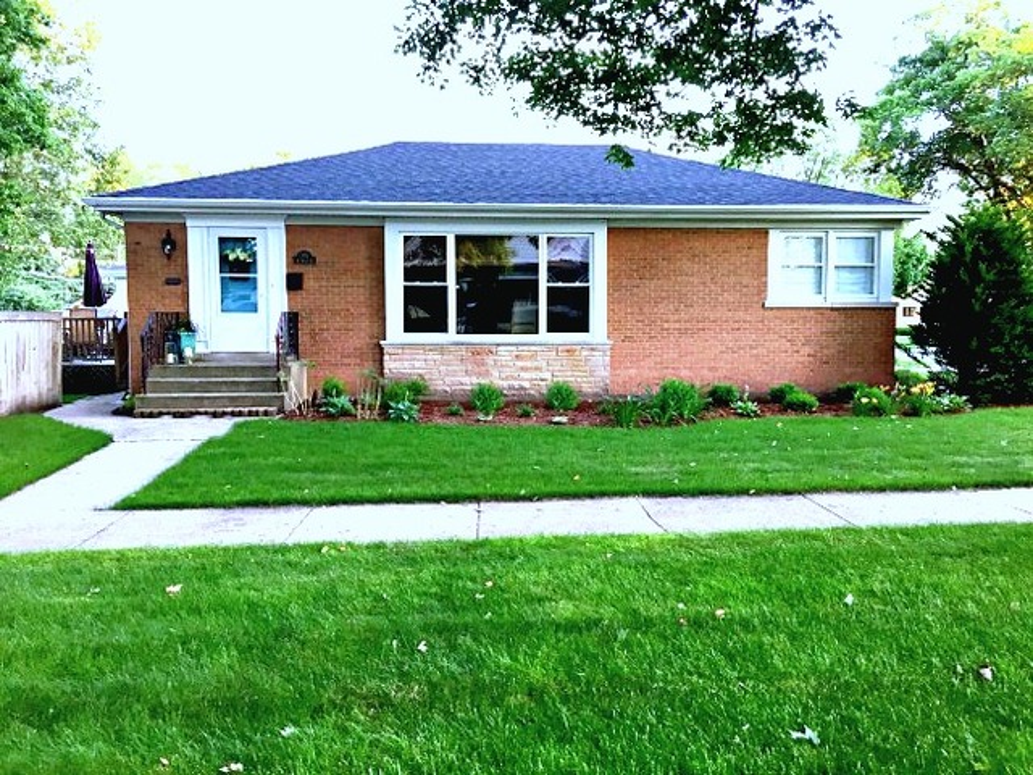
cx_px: 516
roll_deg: -0.5
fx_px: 865
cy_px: 388
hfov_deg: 61.7
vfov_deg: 48.2
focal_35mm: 29
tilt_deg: -3.8
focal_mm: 4.15
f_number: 2.2
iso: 32
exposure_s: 1/40
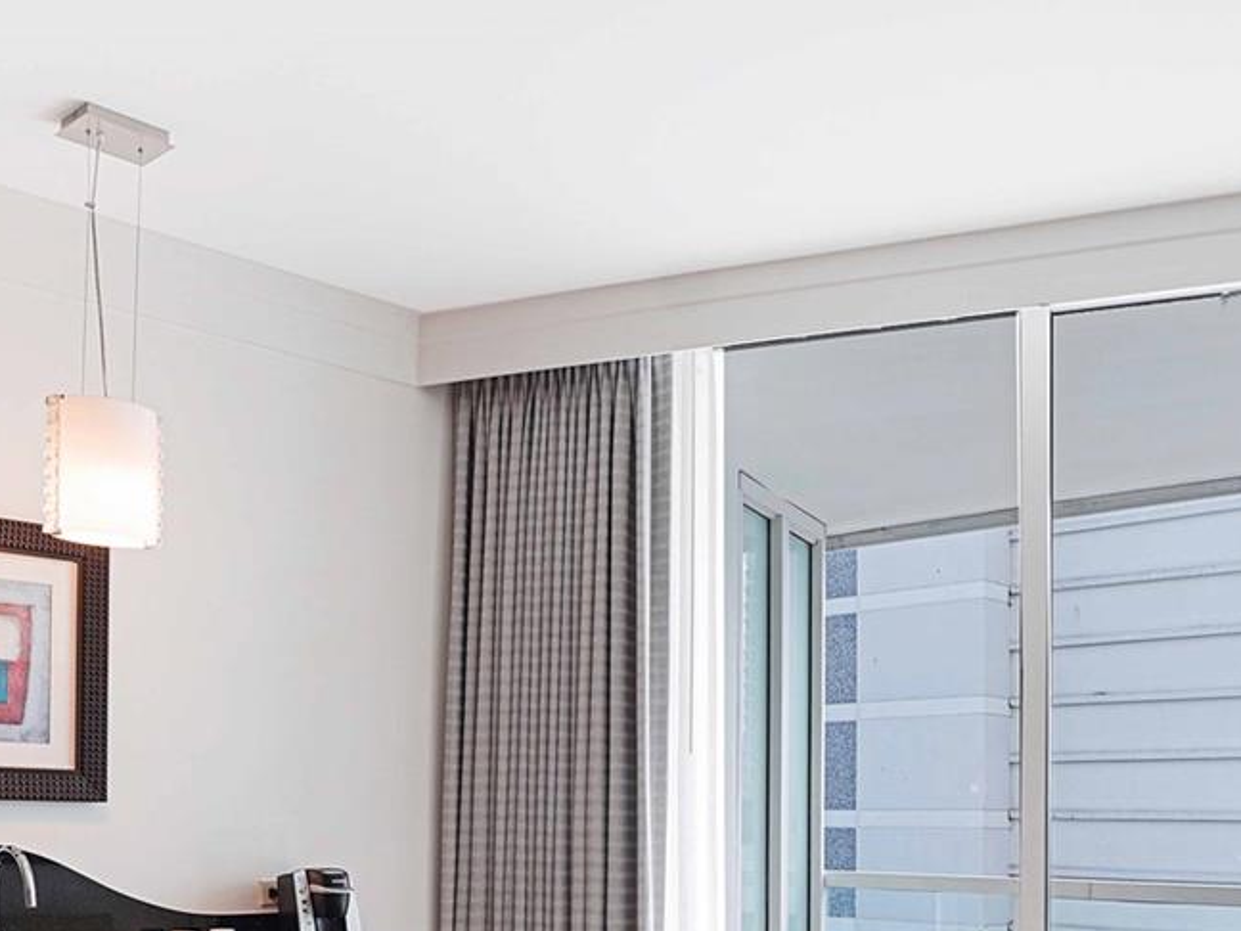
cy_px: 805
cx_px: 590
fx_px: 1362
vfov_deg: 35.9
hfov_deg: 49.0
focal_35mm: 38
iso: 320
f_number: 4.5
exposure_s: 1/160
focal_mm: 16
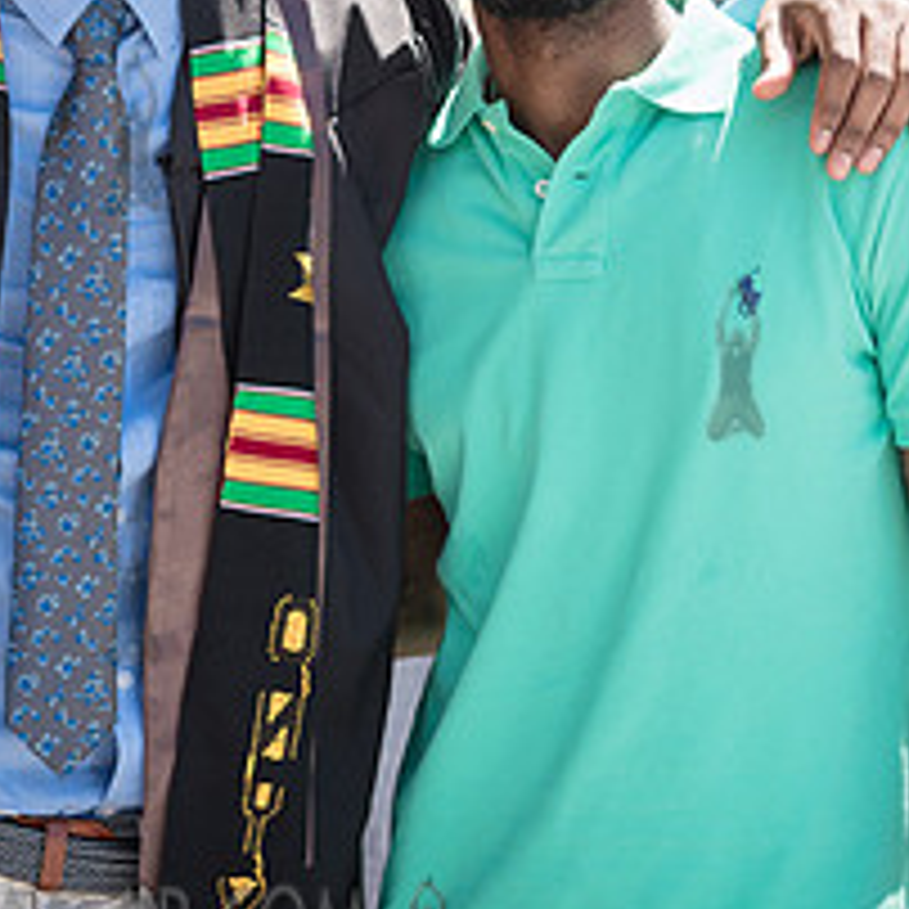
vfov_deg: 17.3
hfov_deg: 17.2
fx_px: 2971
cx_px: 118
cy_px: 246
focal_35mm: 100
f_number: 2.8
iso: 160
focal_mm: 35
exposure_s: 1/800
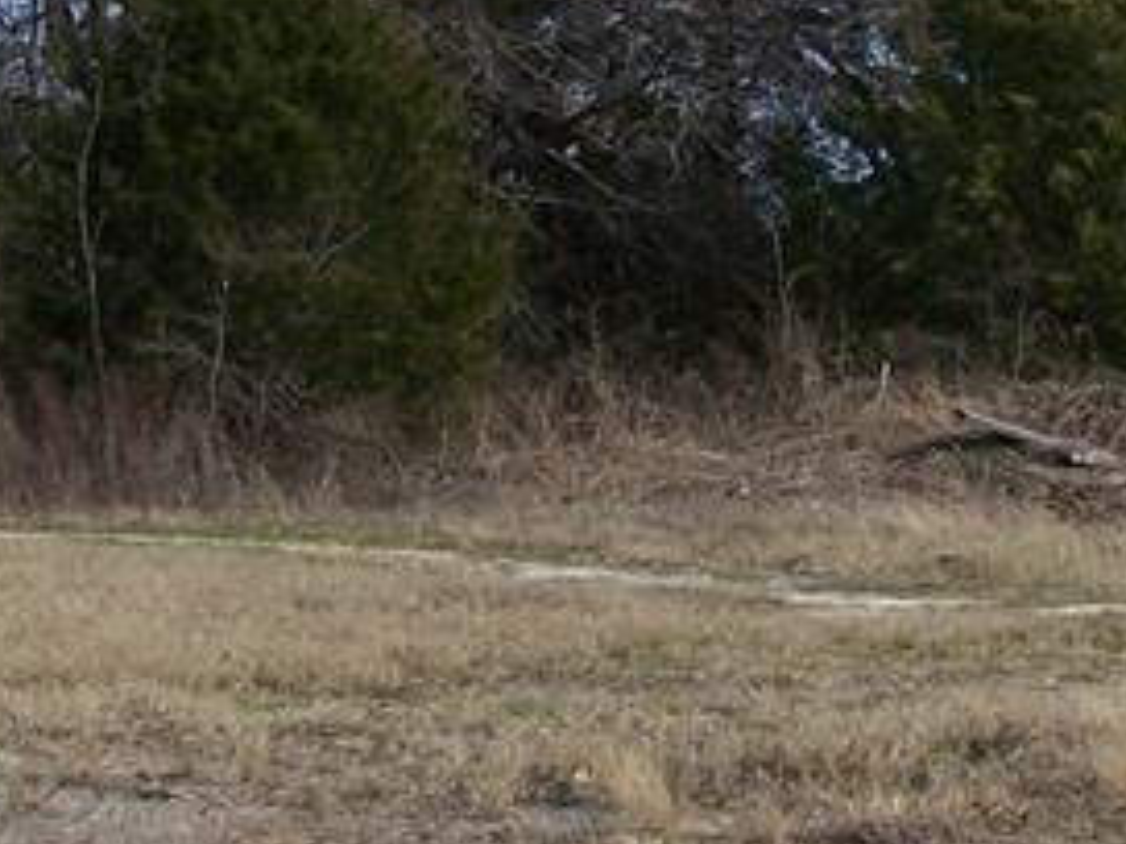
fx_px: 4652
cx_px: 764
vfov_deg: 10.3
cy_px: 149
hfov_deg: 13.8
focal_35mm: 143
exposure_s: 1/640
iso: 80
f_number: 4
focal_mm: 6.3
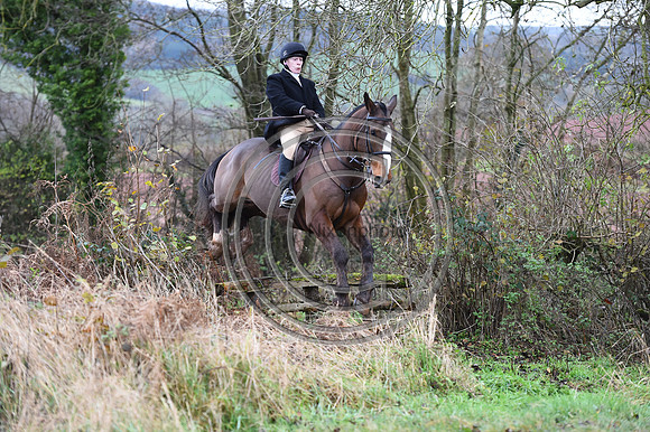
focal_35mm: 122
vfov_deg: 11.2
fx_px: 2201
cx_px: 325
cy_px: 216
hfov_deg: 16.8
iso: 1250
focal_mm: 122
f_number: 3.5
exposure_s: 1/1000
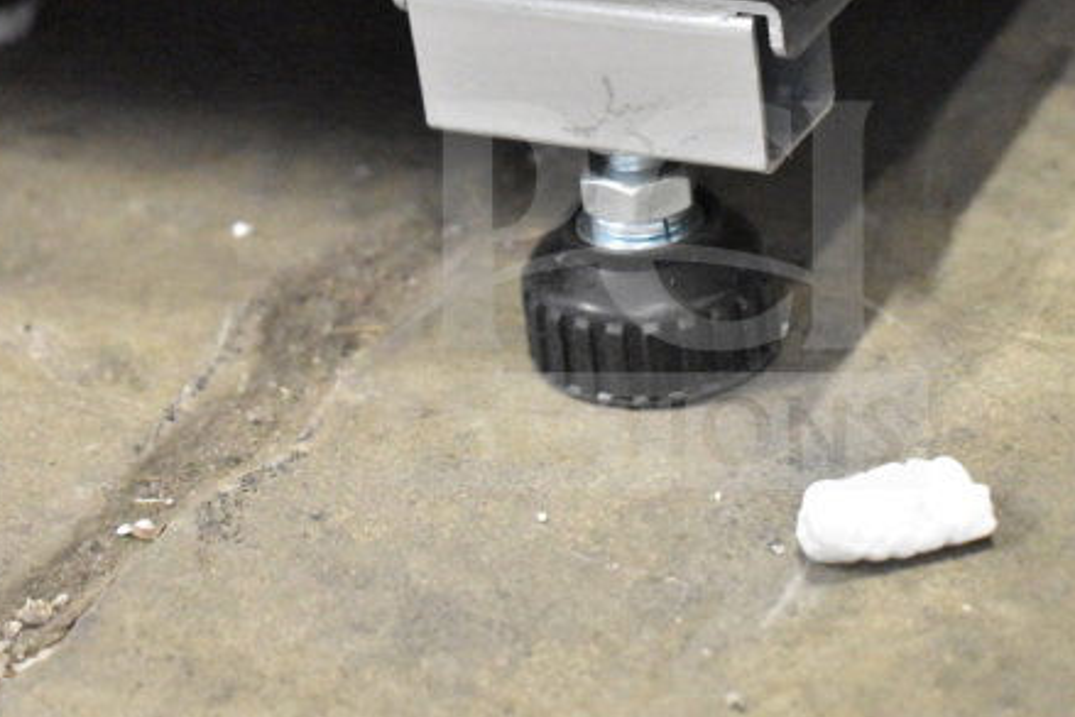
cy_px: 295
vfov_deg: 14.6
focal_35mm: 94
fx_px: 2799
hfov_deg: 21.7
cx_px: 651
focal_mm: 45
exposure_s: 1/80
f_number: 5
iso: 16000
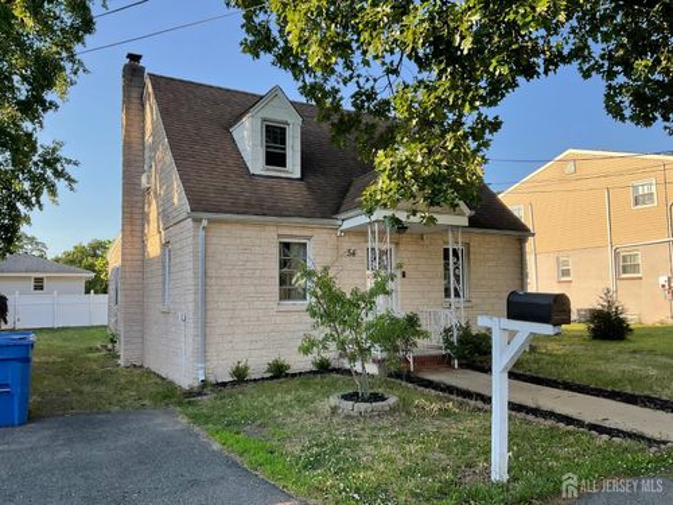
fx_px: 564
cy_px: 252
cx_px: 336
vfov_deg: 48.2
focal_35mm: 29
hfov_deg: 61.7
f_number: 1.8
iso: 16
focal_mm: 3
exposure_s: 1/524
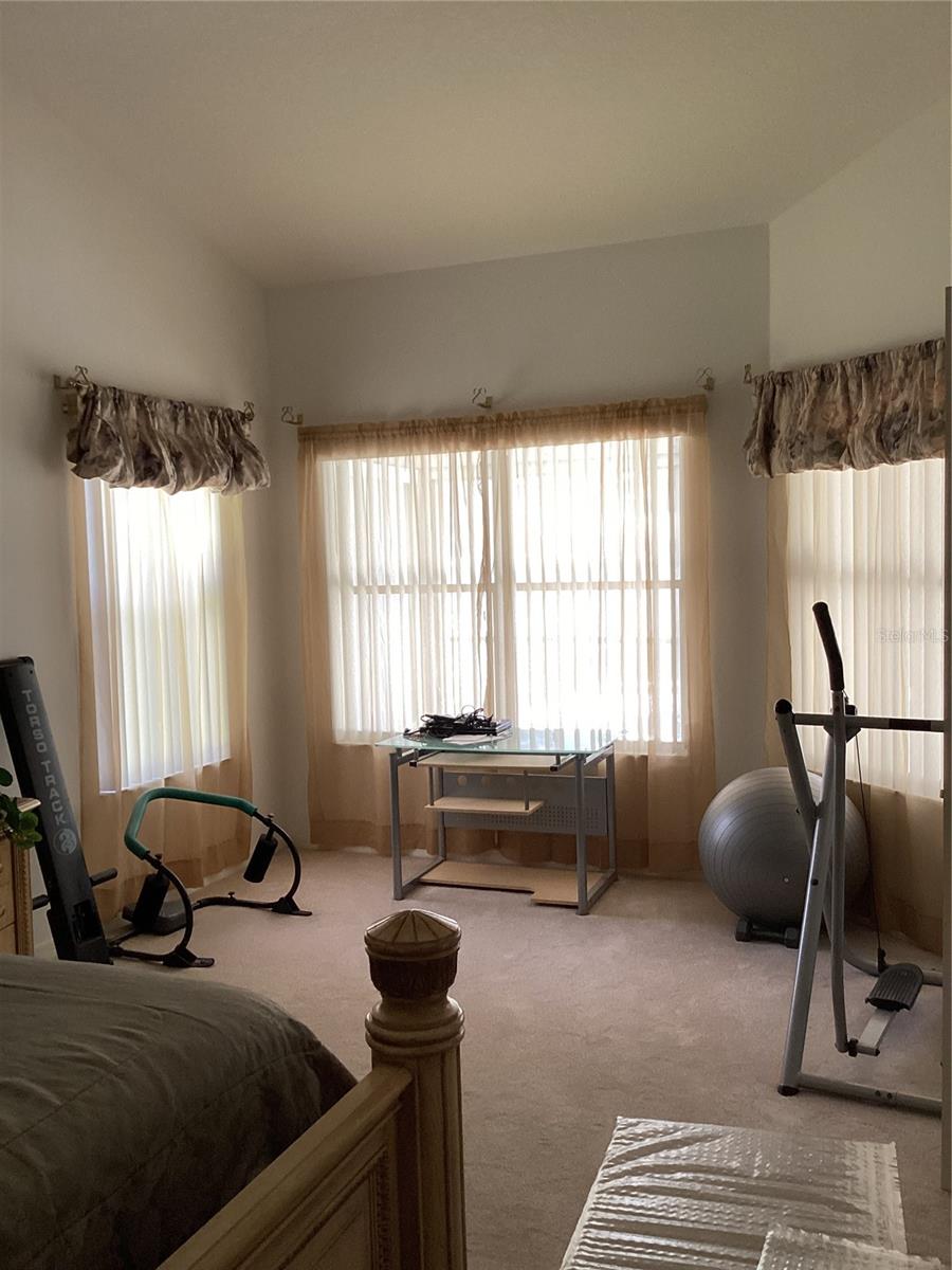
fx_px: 1137
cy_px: 635
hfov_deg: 45.4
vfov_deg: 58.4
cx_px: 476
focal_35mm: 31
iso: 100
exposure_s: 1/60
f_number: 2.4
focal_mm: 3.3
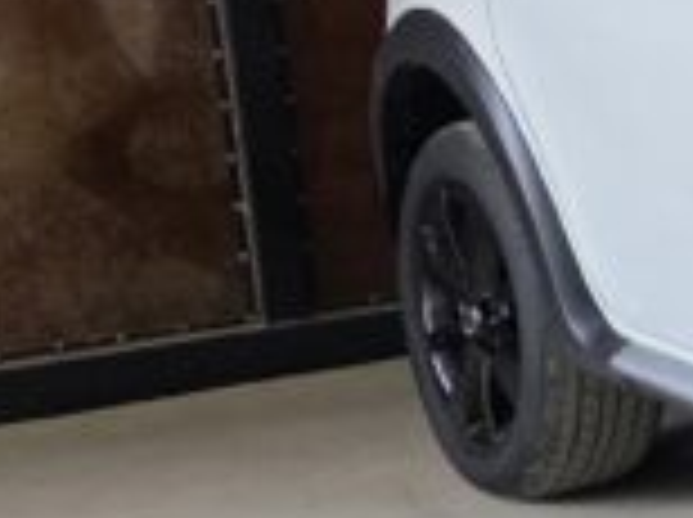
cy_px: 257
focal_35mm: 115
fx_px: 2299
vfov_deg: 12.8
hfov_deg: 13.2
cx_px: 1629
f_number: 1.7
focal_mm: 6.3
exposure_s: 1/180
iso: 100
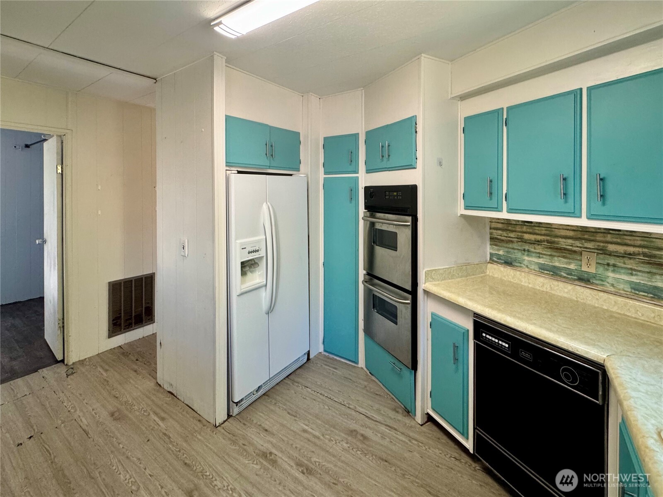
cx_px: 332
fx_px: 268
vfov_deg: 85.7
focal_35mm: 14
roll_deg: -0.8
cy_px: 248
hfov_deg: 102.1
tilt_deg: -10.5
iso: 250
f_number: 2.2
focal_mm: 2.22
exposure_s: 1/120
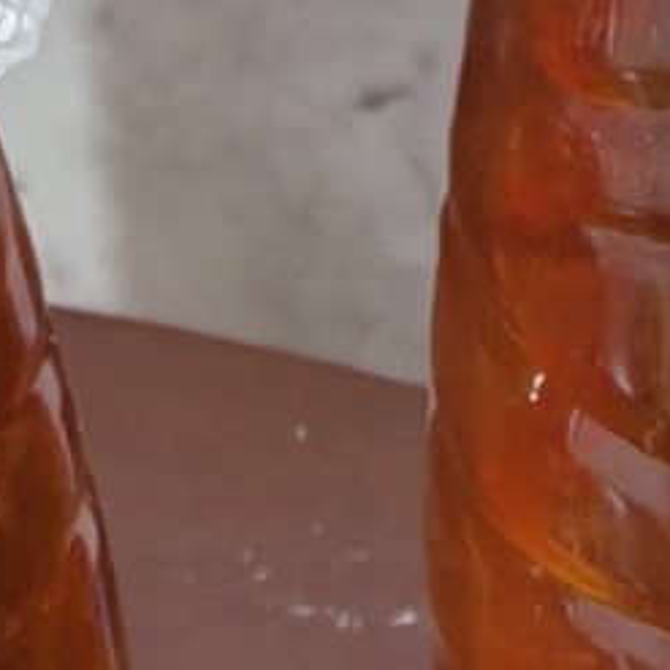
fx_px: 6766
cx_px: 288
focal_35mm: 309
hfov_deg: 5.7
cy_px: 859
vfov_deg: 5.6
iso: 200
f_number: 1.4
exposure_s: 1/33.3
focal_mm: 5.72
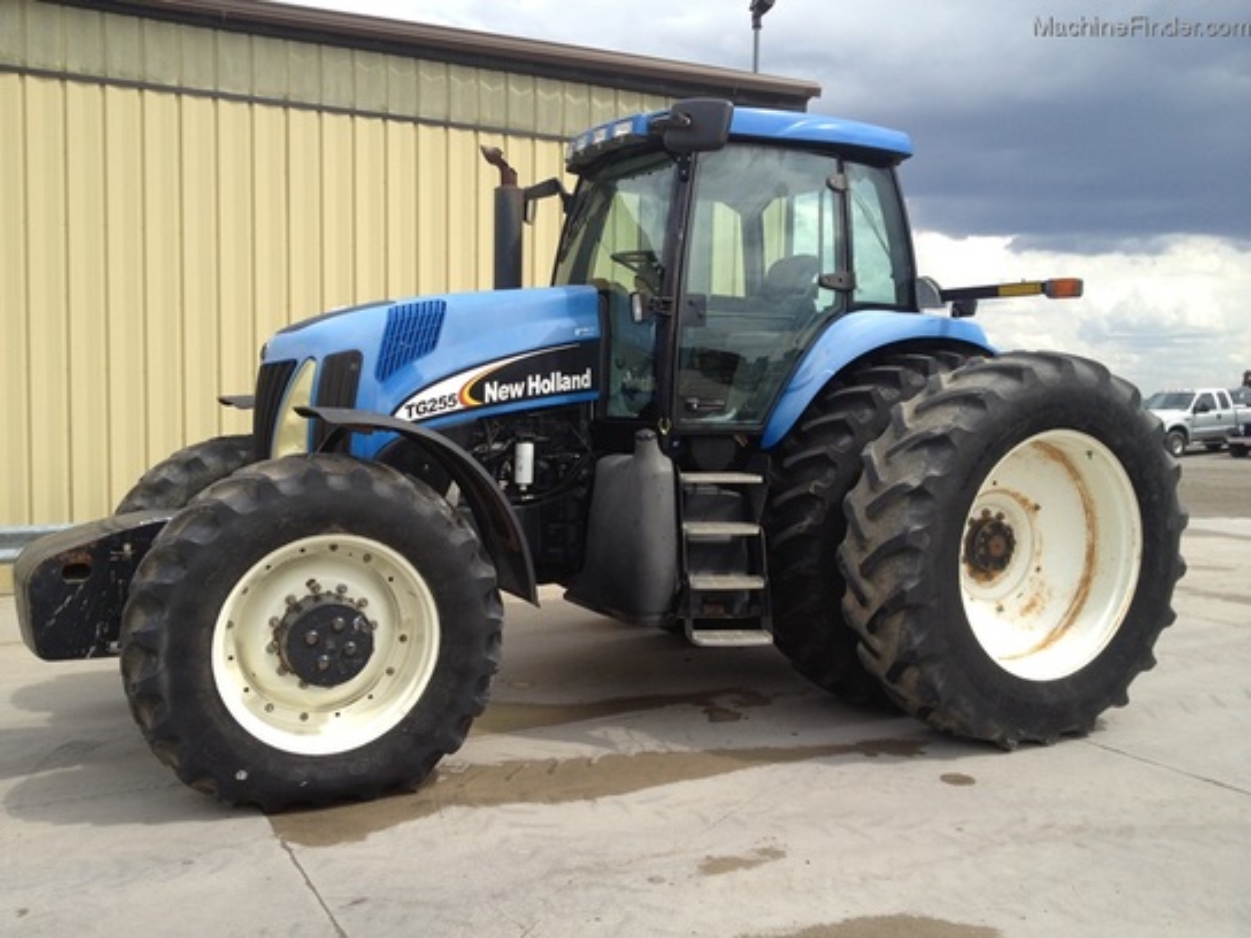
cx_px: 626
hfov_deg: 52.6
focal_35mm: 35
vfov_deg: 40.7
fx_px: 1265
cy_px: 469
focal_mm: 4.28
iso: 50
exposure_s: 1/1082
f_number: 2.4
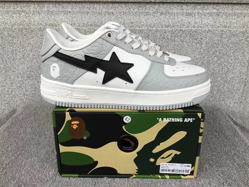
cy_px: 94
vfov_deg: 45.4
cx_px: 124
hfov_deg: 58.4
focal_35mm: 31
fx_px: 223
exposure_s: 1/100
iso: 25
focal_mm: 3.3
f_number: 2.4
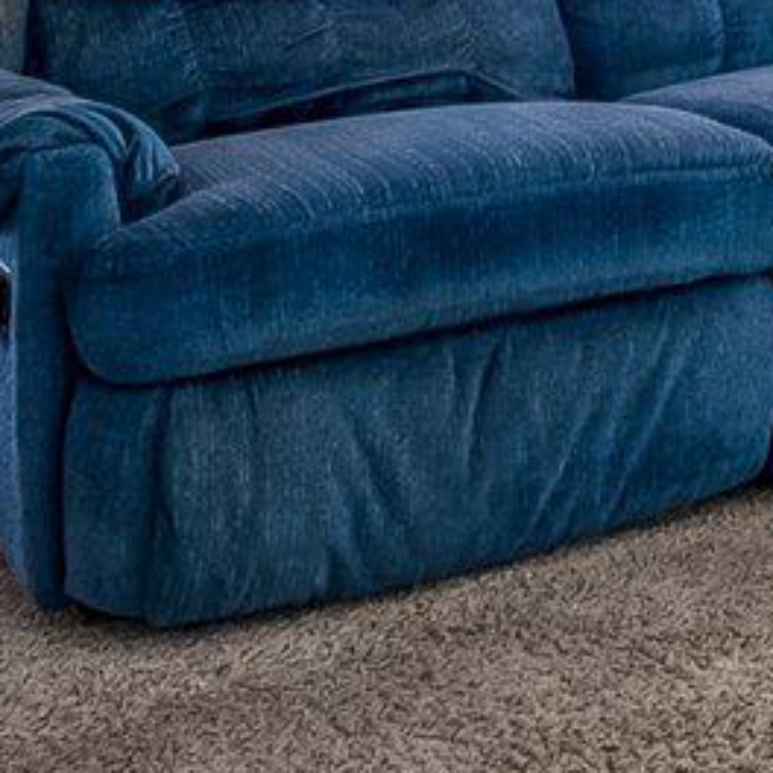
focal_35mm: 99
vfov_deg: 16.1
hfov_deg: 14.3
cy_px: -370
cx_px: 1610
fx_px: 2501
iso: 400
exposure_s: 1/15
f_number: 5.6
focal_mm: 10
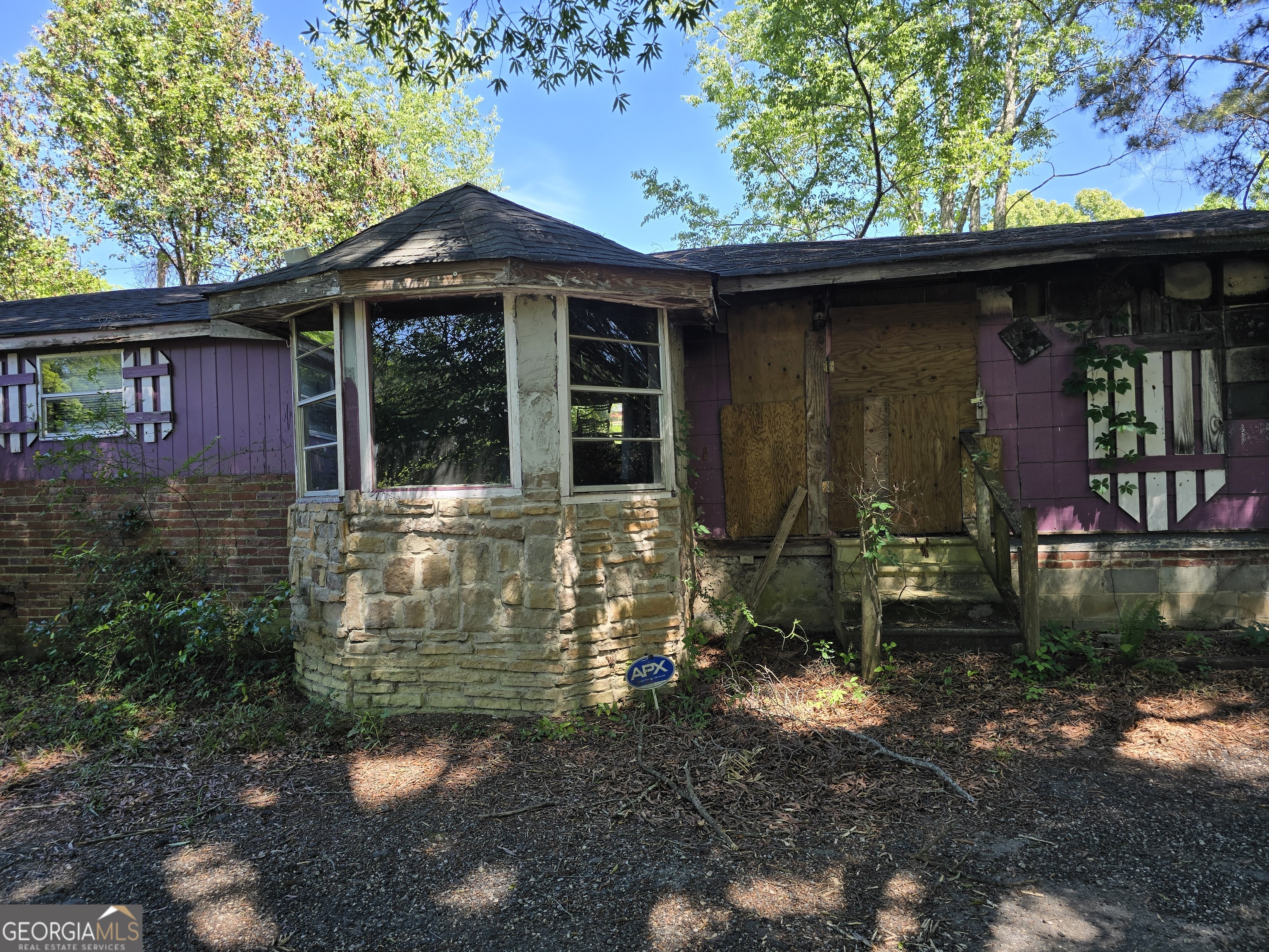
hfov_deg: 73.9
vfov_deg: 58.9
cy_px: 476
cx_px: 634
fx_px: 843
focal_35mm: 23
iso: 12
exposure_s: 1/180
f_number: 1.7
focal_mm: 6.3
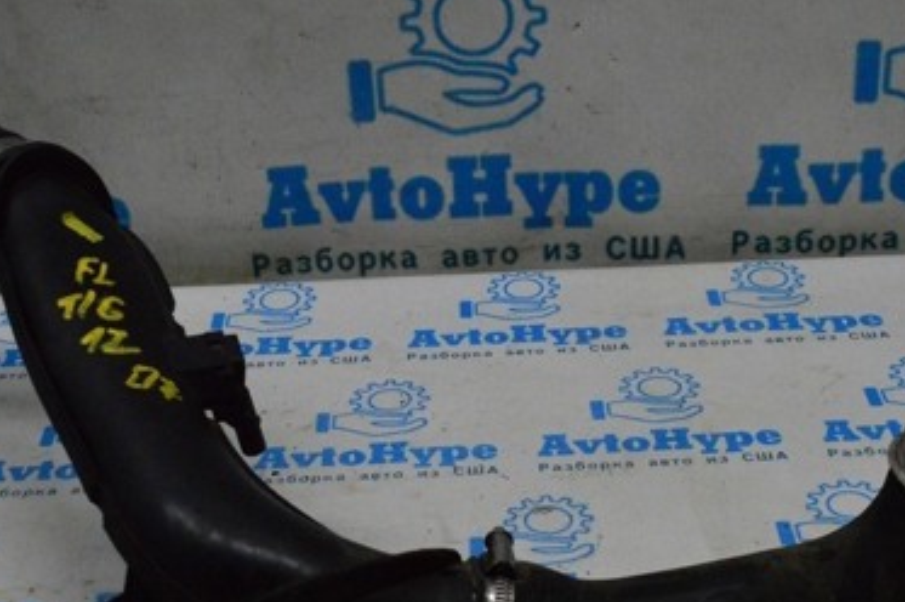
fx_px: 1808
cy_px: 397
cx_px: 415
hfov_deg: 28.1
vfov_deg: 18.8
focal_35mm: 72
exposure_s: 1/500
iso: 6400
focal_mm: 28
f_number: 11
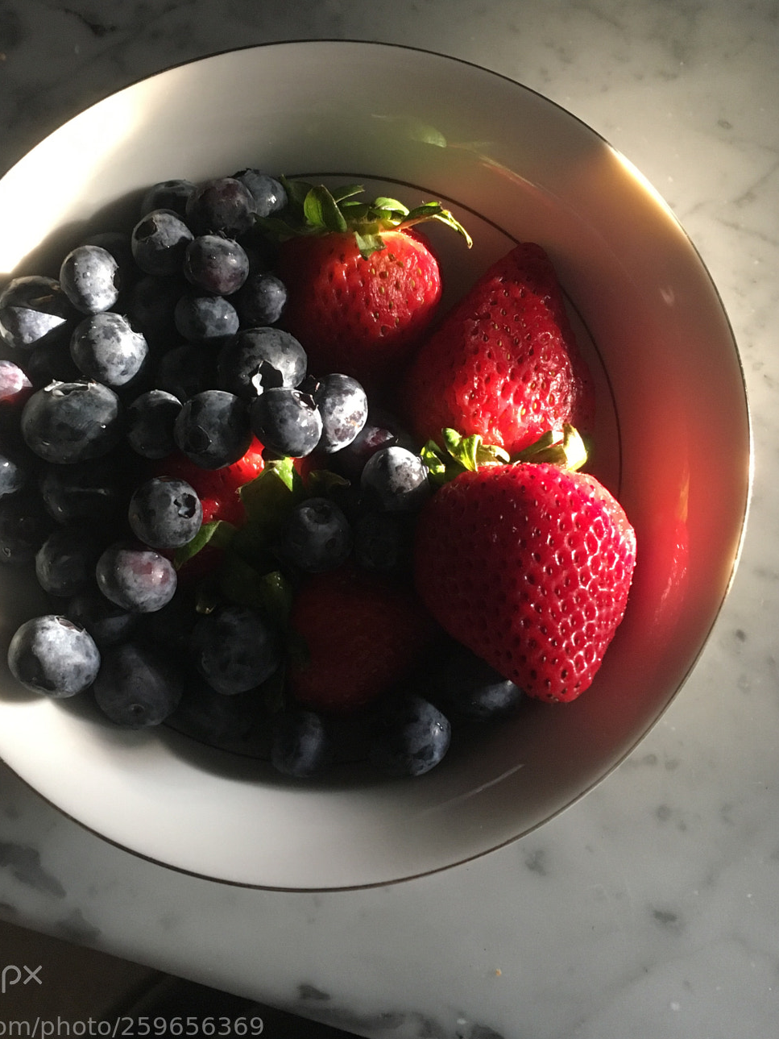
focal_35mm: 36
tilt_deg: -78.1
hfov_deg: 39.5
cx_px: 325
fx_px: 1080
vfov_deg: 51.2
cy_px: 445
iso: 200
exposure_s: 1/24
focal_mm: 4.15
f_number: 2.2
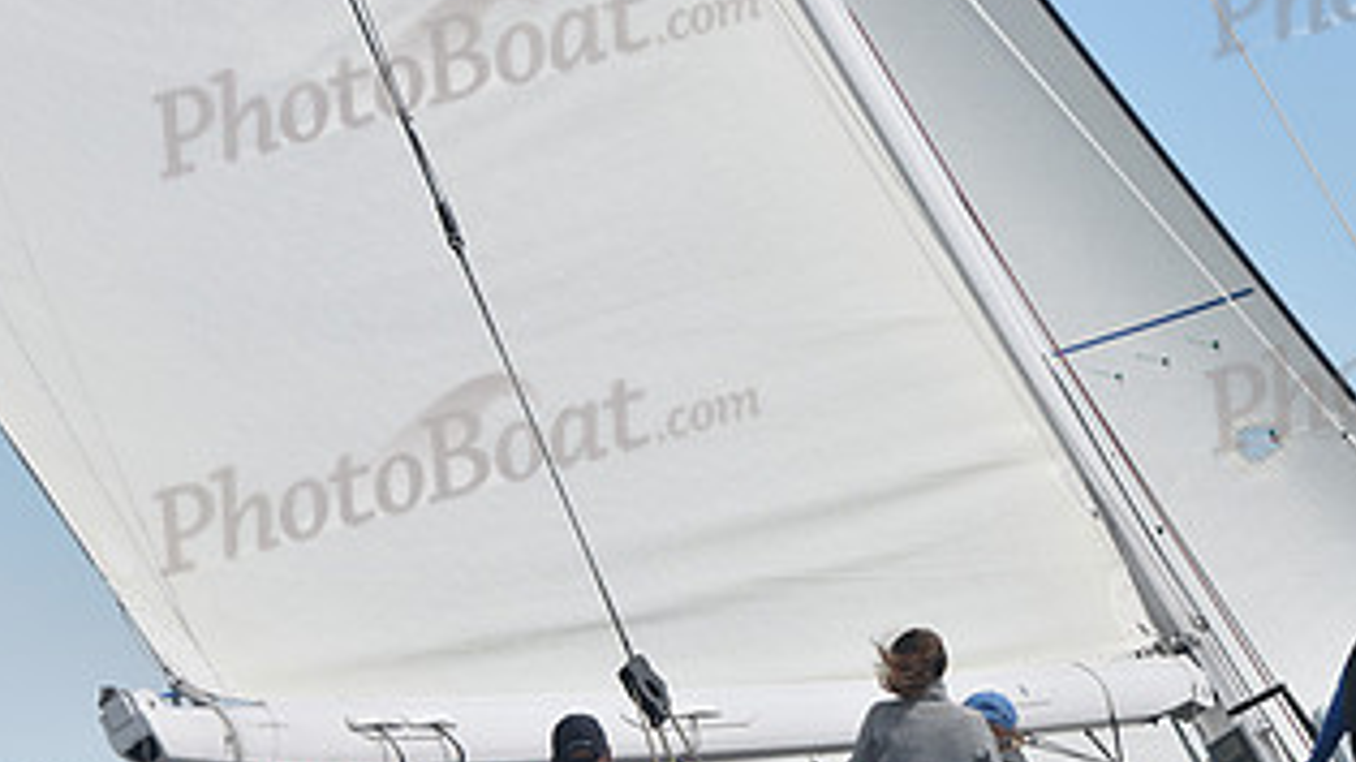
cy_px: 626
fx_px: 8447
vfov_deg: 5.2
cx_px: 986
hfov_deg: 9.2
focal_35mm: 235
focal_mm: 122
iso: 320
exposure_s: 1/800
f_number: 8
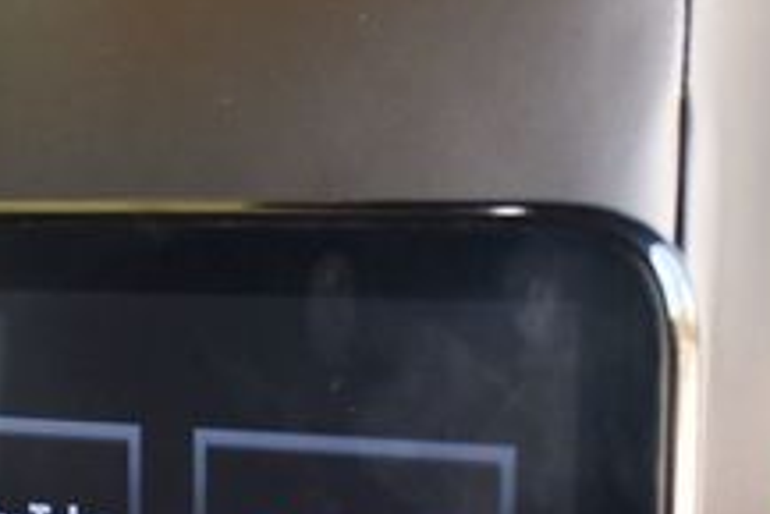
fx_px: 2525
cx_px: 185
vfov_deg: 11.4
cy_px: 631
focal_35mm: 118
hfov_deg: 17.2
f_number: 3.8
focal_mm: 20
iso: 800
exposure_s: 1/125
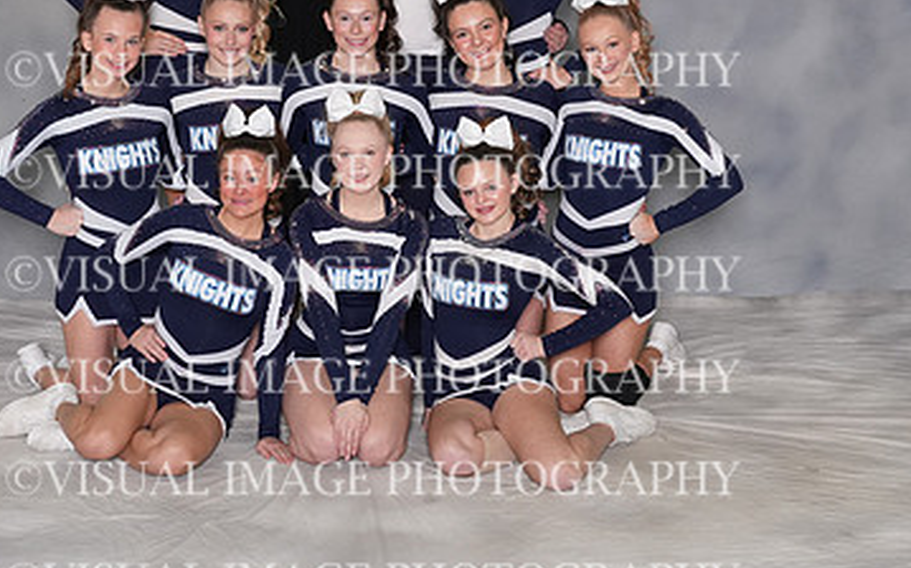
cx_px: 373
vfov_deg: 15.4
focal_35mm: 84
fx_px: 2085
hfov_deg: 24.6
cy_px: 120
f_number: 8
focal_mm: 34
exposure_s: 1/80
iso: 800
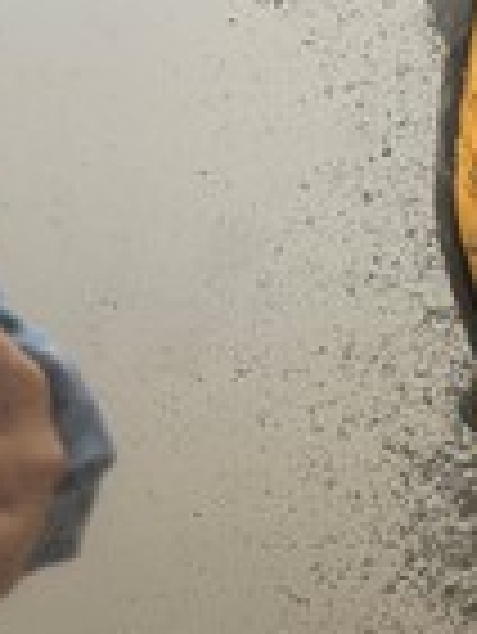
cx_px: 612
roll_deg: +3.3
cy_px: 562
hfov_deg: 19.2
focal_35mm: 71
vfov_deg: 26.5
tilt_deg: -15.7
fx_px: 1303
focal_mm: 5.1
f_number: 1.6
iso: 100
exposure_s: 1/50
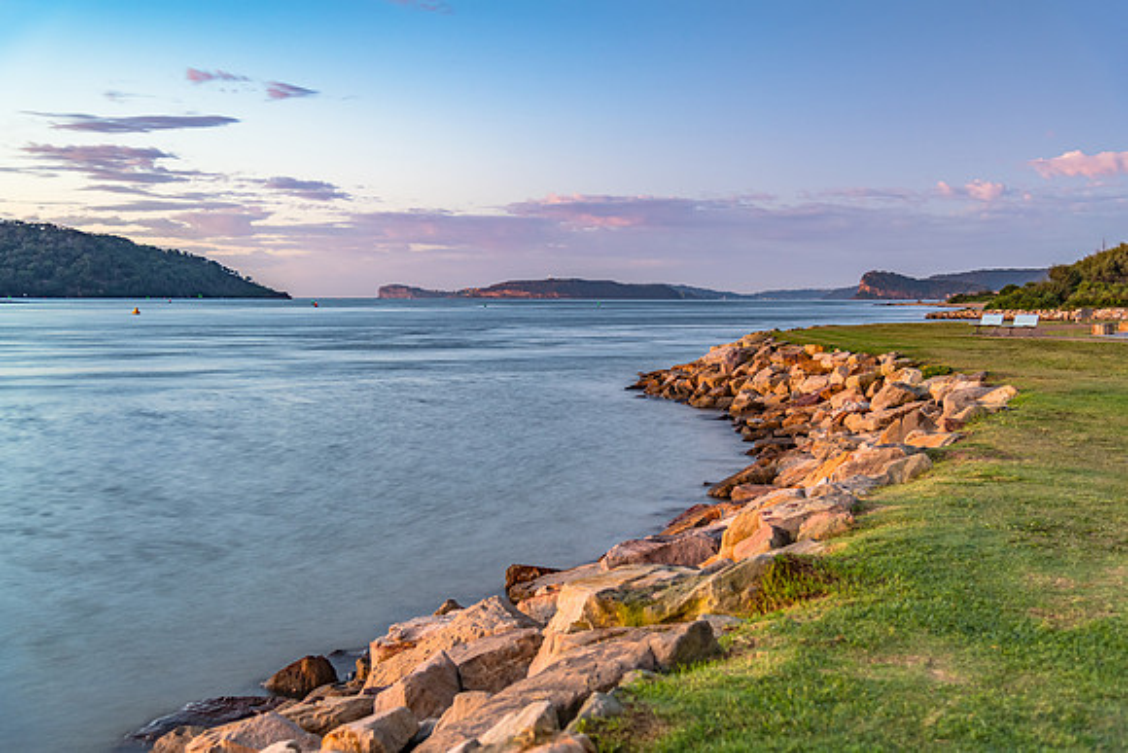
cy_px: 376
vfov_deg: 30.0
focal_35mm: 45
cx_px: 564
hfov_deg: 43.8
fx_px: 1402
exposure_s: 4
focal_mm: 44
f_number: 4
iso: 250
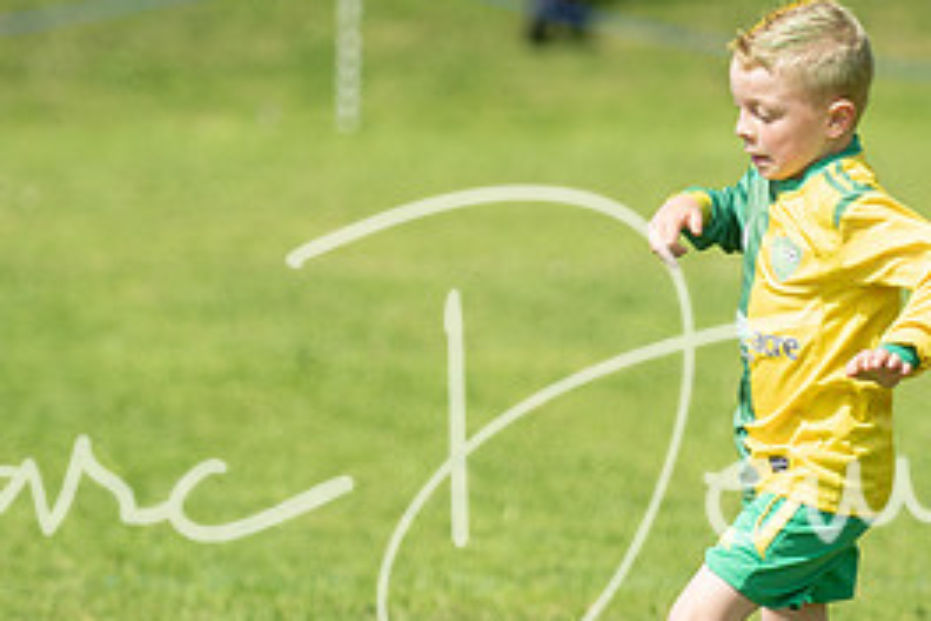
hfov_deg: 3.7
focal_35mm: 560
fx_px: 14481
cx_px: 543
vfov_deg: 2.5
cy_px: 468
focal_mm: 170
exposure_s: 1/3200
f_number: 3.2
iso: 250
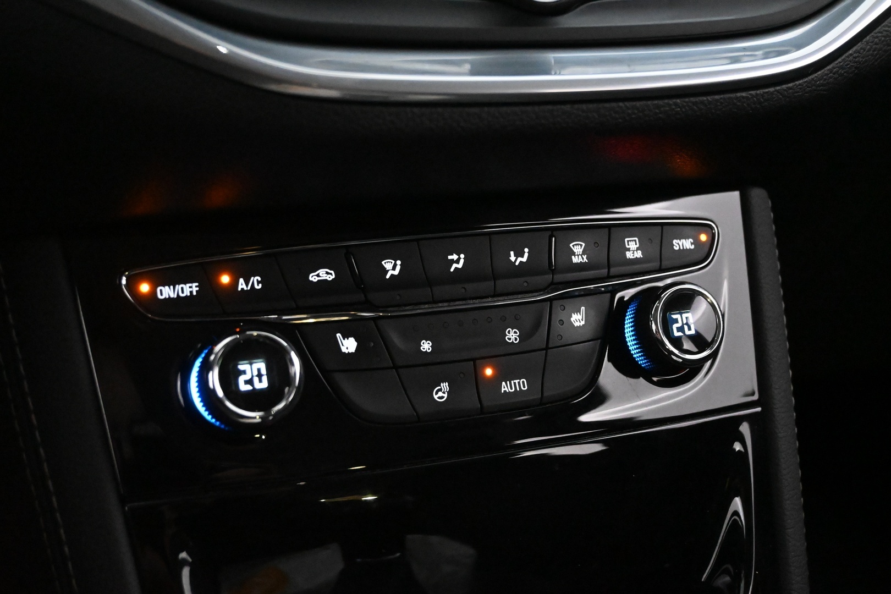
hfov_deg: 43.0
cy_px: 297
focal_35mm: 46
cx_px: 446
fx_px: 1132
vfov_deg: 29.4
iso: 12800
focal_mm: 30.5
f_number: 4.8
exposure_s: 1/50
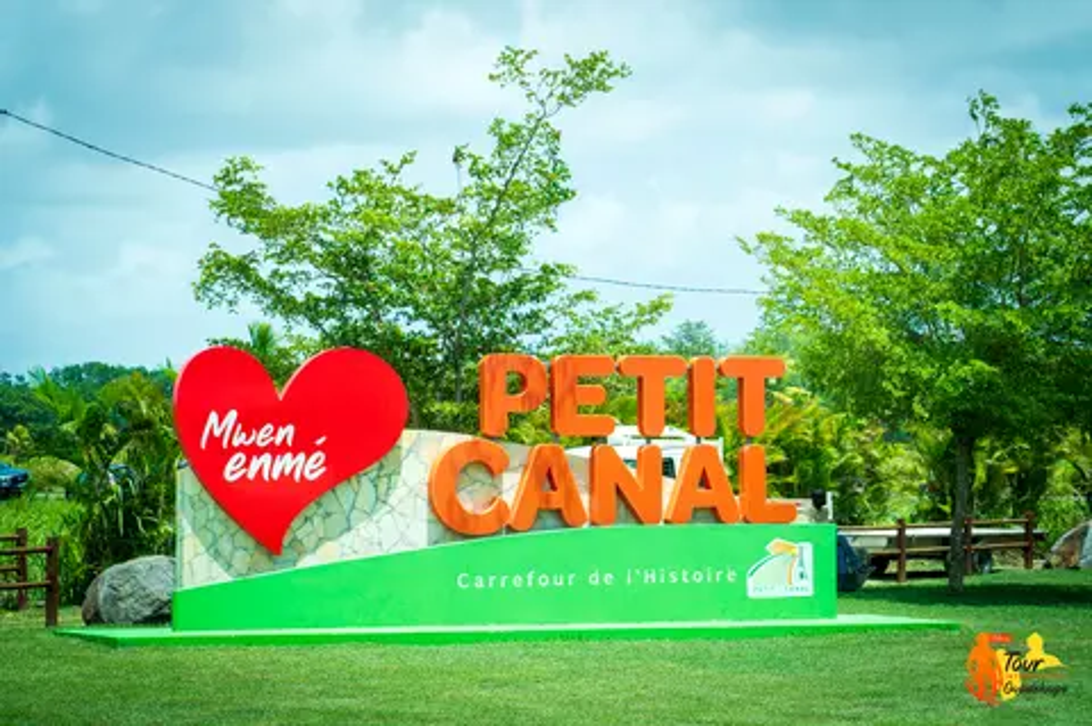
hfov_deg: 19.5
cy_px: 363
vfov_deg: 13.0
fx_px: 3182
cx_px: 546
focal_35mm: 105
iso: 800
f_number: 16
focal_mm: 105
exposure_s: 1/320
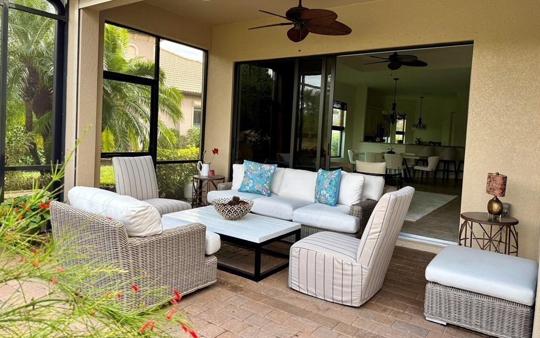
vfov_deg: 47.5
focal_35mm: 26
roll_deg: -3.2
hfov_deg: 70.4
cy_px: 150
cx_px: 268
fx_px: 383
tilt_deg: -2.5
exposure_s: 1/308
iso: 100
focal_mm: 6.76
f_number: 1.78
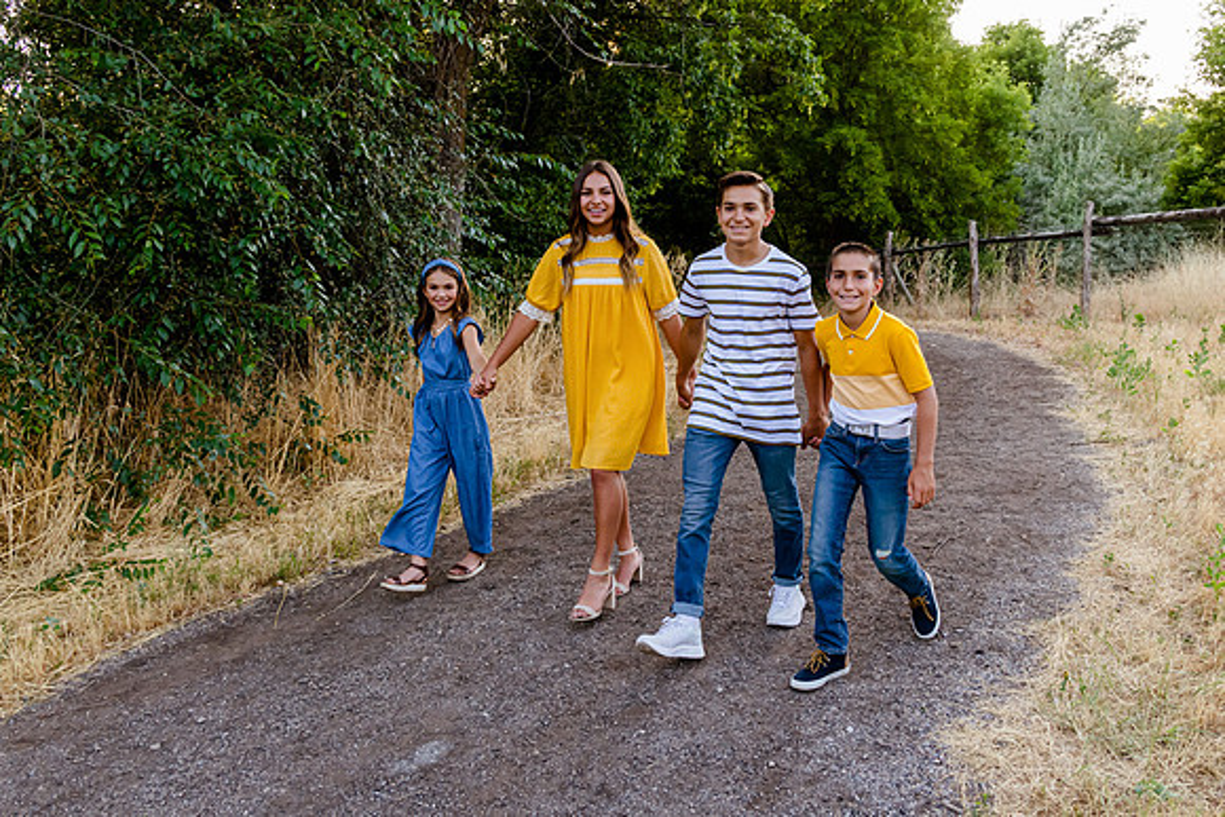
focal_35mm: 30
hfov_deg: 62.0
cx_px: 615
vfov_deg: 43.6
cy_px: 375
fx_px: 1020
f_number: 6.3
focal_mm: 24
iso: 1000
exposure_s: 1/160
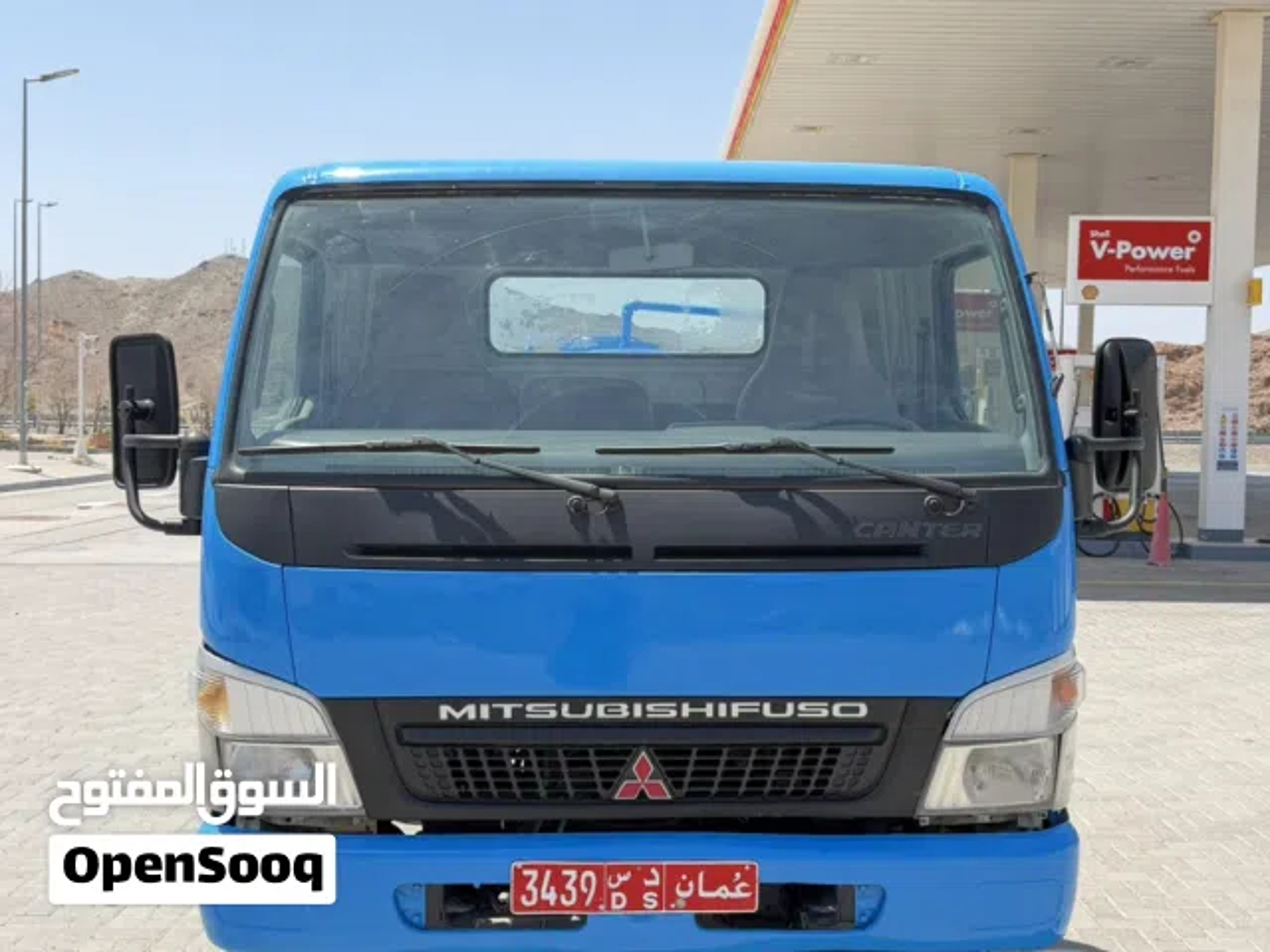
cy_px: 476
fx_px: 881
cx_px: 635
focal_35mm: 24
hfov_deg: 71.6
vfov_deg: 56.8
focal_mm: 6.76
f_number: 1.78
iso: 100
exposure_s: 1/1106
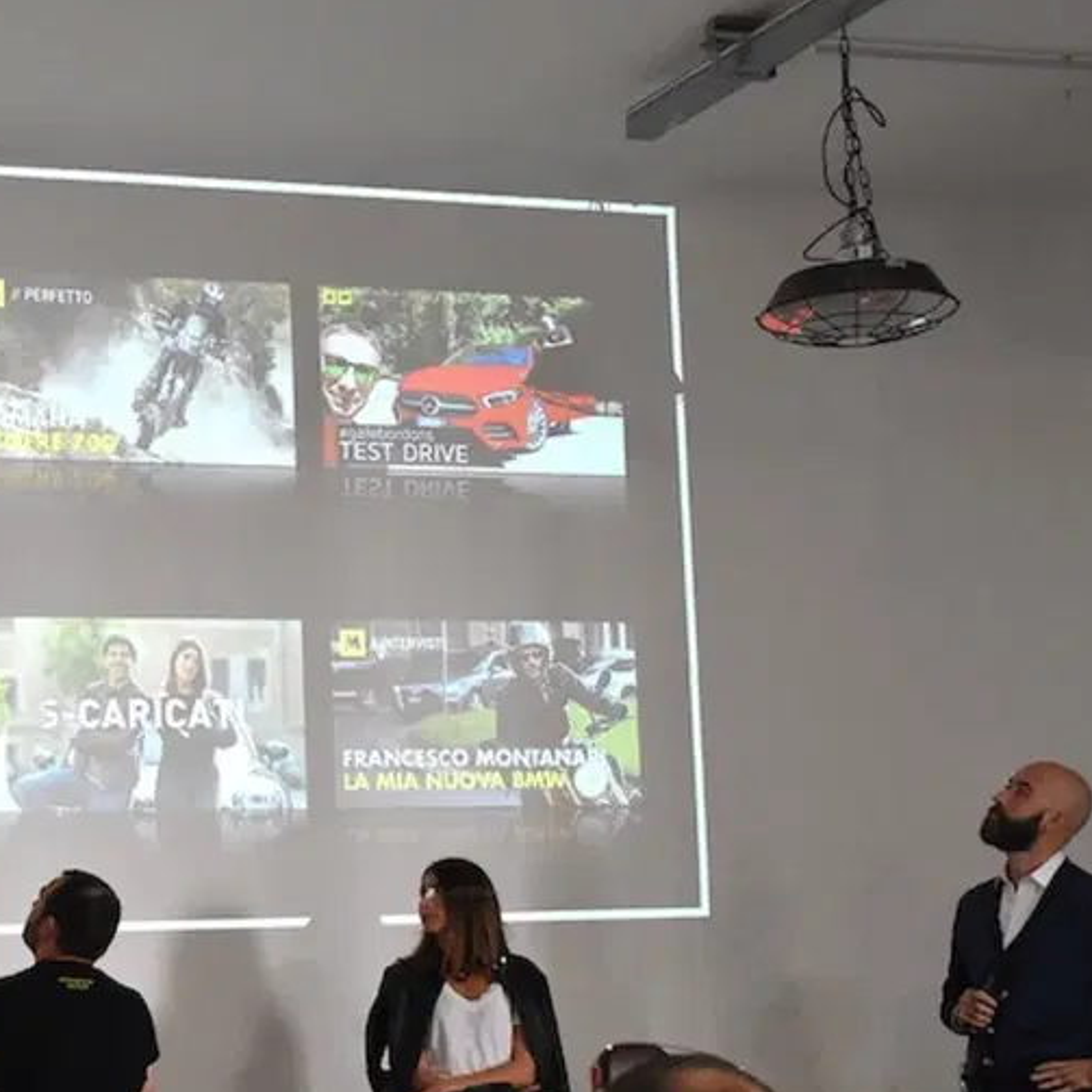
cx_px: -13
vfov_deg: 25.5
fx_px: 2391
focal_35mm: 67
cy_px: 758
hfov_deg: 24.5
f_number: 5.6
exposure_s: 1/100
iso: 2000
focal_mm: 22
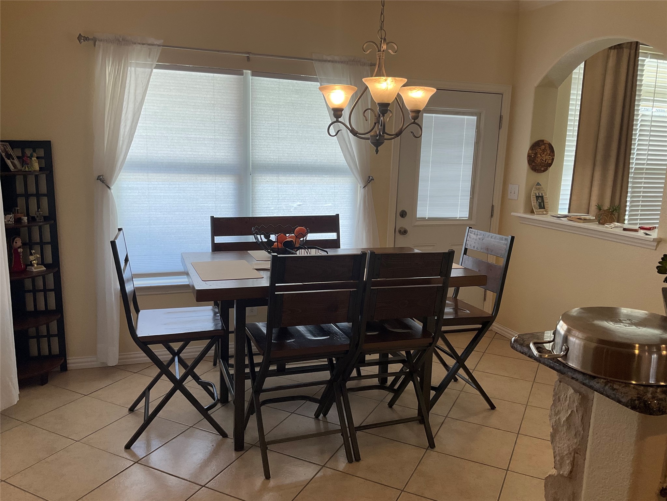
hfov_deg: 61.7
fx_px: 559
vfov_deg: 48.2
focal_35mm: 29
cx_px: 334
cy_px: 250
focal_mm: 3
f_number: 1.8
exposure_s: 1/120
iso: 50
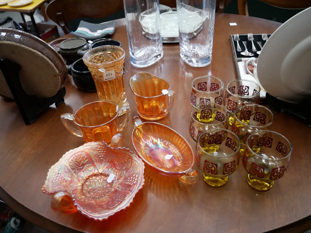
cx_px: 156
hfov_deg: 60.0
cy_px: 116
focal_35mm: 30
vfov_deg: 46.8
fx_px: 270
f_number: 4
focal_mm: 15
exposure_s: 1/60
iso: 1600
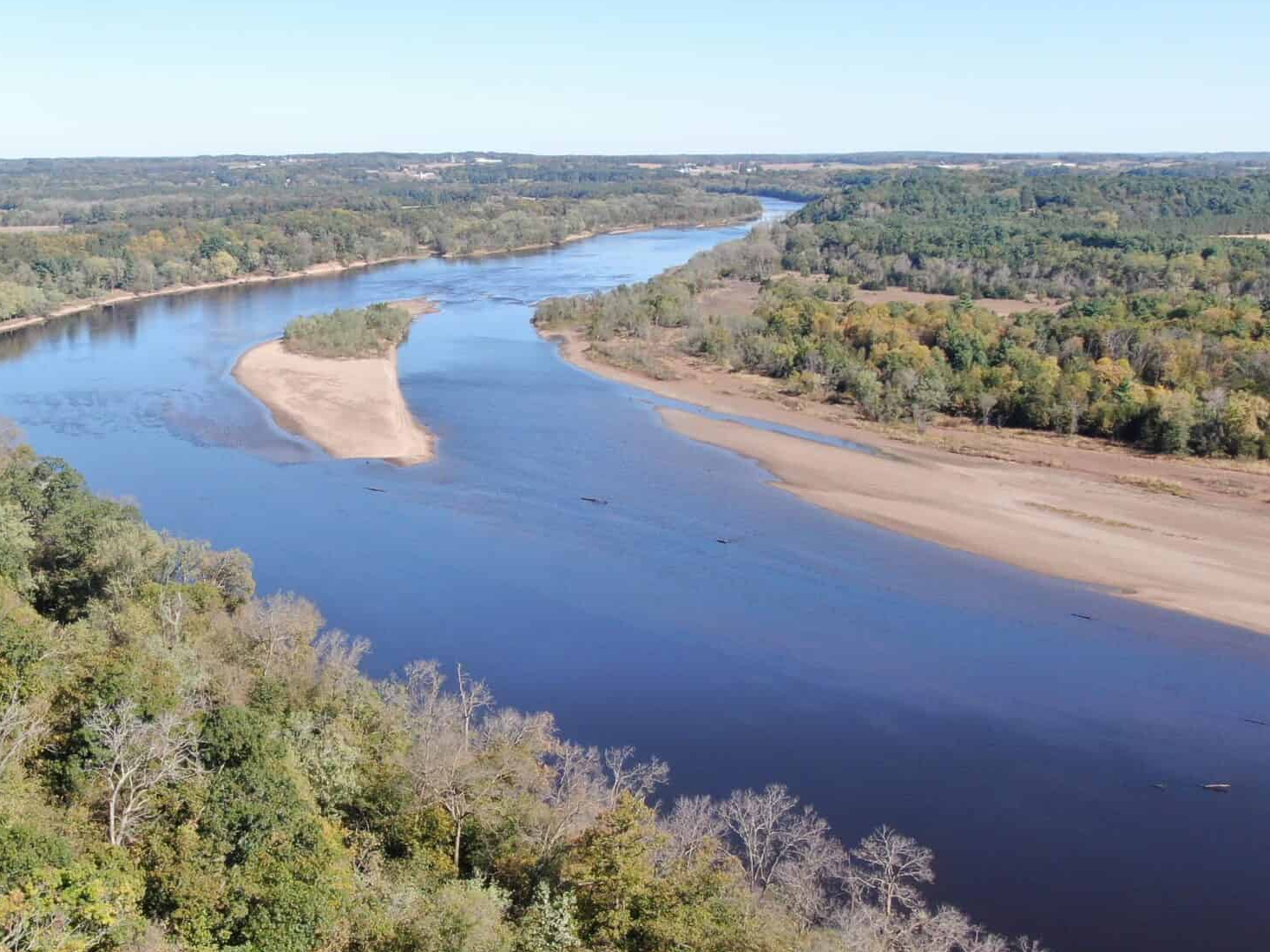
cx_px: 425
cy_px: 523
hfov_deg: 44.2
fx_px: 1541
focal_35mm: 42
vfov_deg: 34.3
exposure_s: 1/640
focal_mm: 4.39
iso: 100
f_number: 2.8
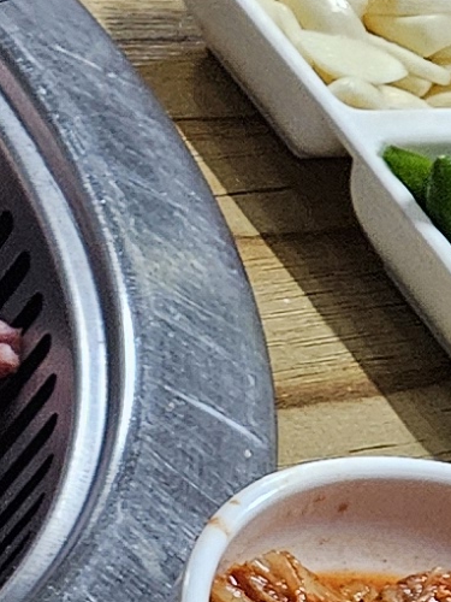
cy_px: 419
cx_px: -1082
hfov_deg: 6.9
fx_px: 3196
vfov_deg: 10.7
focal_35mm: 184
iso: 1000
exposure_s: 1/240
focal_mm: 5.4
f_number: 1.8
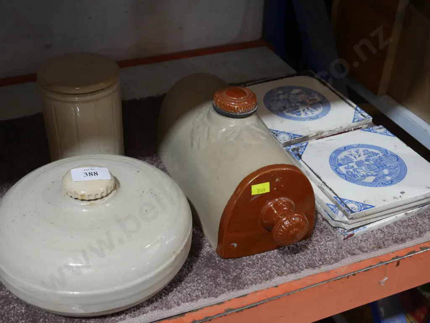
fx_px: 621
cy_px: 162
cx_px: 215
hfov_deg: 38.2
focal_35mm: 50
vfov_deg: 29.1
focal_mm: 25
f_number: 5.3
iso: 640
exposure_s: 1/60
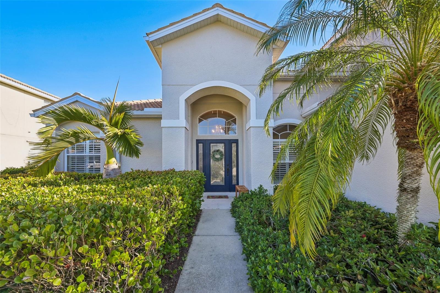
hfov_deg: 98.6
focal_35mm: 16
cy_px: 146
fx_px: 189
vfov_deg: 75.4
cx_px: 220
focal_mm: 15.5
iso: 400
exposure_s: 1/200
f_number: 8
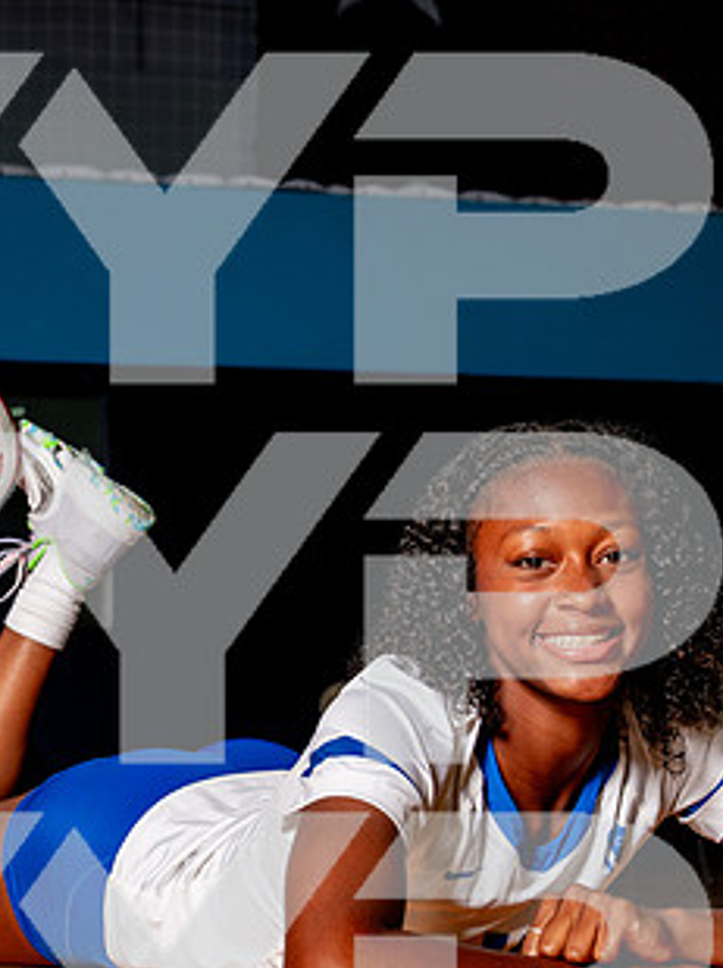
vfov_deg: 25.0
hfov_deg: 18.8
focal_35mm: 78
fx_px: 2177
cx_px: 304
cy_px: 600
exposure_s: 1/200
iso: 250
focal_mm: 43
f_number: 5
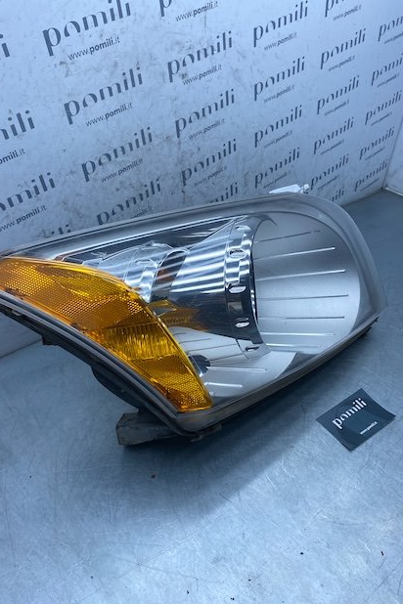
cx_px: 177
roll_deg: -2.2
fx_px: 470
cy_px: 296
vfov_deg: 65.5
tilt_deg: -37.8
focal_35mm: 28
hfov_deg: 46.3
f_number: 1.8
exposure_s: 1/1147
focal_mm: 4.25
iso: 32
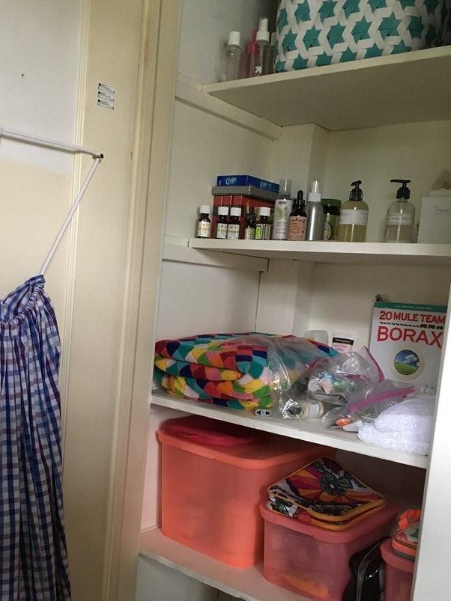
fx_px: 643
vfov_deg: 49.8
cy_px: 359
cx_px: 184
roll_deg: -4.3
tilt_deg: -9.6
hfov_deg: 38.5
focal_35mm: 37
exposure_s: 1/30
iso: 160
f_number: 2.2
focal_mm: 4.15
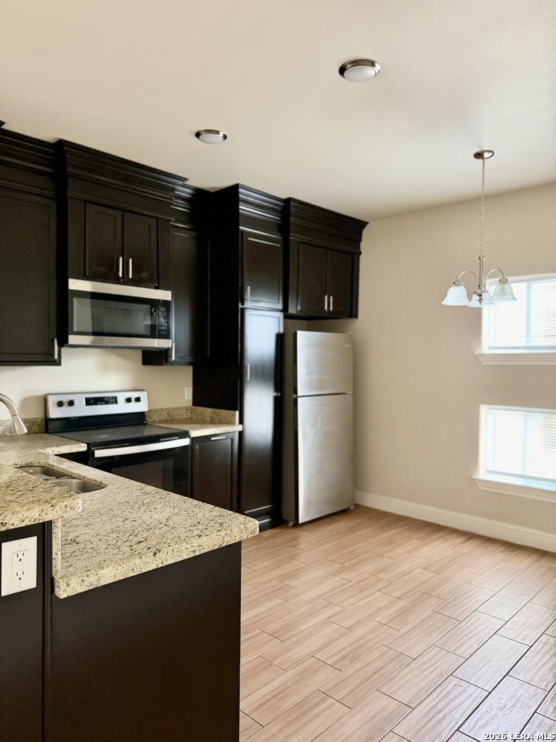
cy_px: 371
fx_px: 514
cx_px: 278
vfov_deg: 71.6
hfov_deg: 56.8
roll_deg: -0.8
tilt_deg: -2.1
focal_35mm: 24
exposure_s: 1/45
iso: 800
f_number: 1.78
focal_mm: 6.76
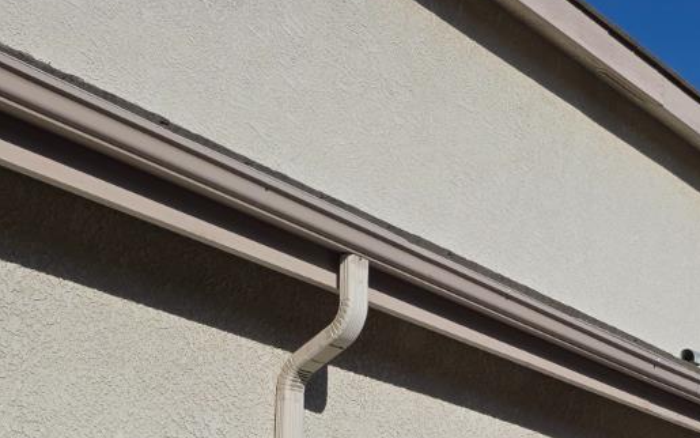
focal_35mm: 71
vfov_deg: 16.0
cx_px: 496
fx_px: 1355
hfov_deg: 28.7
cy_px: 746
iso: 64
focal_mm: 6.25
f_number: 1.7
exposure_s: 1/7944
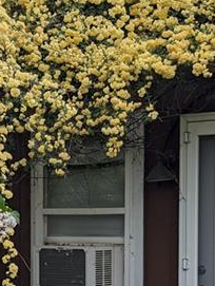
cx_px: 39
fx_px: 1124
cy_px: 285
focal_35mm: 136
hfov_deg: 10.9
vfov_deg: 14.3
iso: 40
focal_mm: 6.81
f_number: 1.85
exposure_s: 1/227
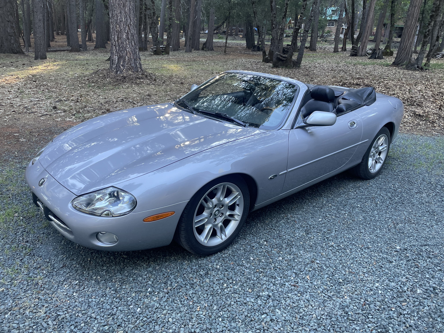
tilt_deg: -17.9
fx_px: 333
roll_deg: -6.2
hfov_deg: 67.3
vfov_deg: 53.1
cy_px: 166
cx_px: 222
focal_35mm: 26
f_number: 1.6
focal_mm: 4.2
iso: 100
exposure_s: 1/121
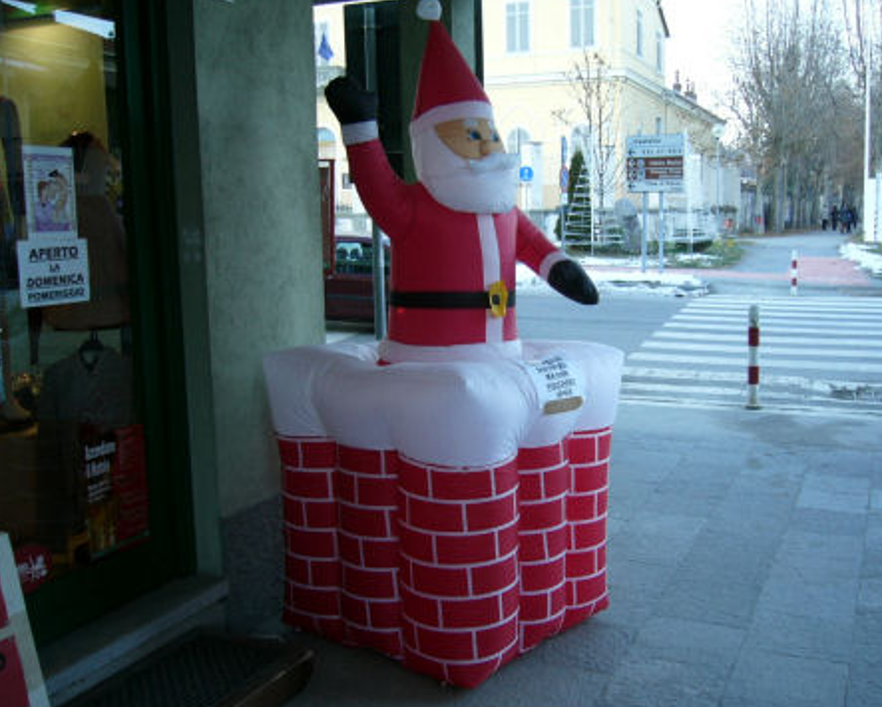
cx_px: 454
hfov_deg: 49.0
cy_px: 353
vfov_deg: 40.2
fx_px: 966
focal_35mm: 37
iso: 100
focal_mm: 5.8
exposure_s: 1/50
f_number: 2.8
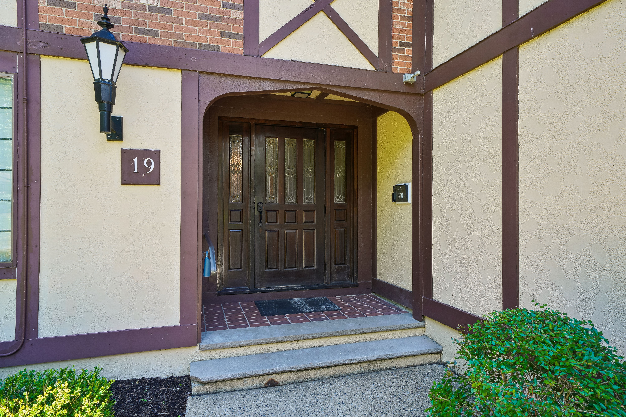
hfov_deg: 78.6
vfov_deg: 57.2
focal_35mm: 22
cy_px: 208
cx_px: 313
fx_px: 383
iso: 100
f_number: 11
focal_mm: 22
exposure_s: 1/8
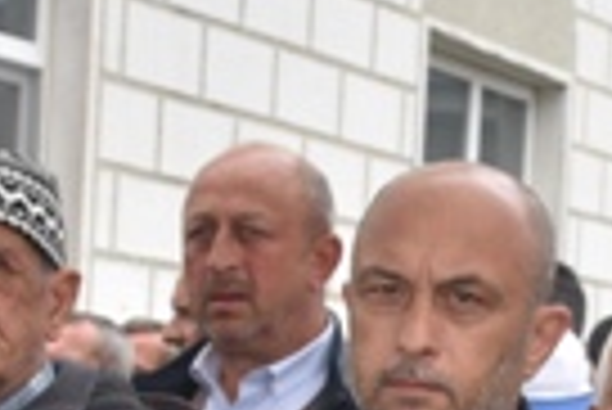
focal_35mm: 194
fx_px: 3301
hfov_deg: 10.5
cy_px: 615
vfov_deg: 7.0
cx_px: 590
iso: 100
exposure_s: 1/250
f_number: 5.6
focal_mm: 22
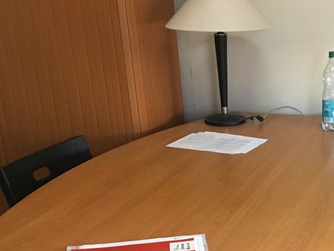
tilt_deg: -23.3
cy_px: 229
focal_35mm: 65
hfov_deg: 28.3
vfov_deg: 22.0
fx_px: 628
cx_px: 318
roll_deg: +0.0
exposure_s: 1/33
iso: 160
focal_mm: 4.15
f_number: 2.2
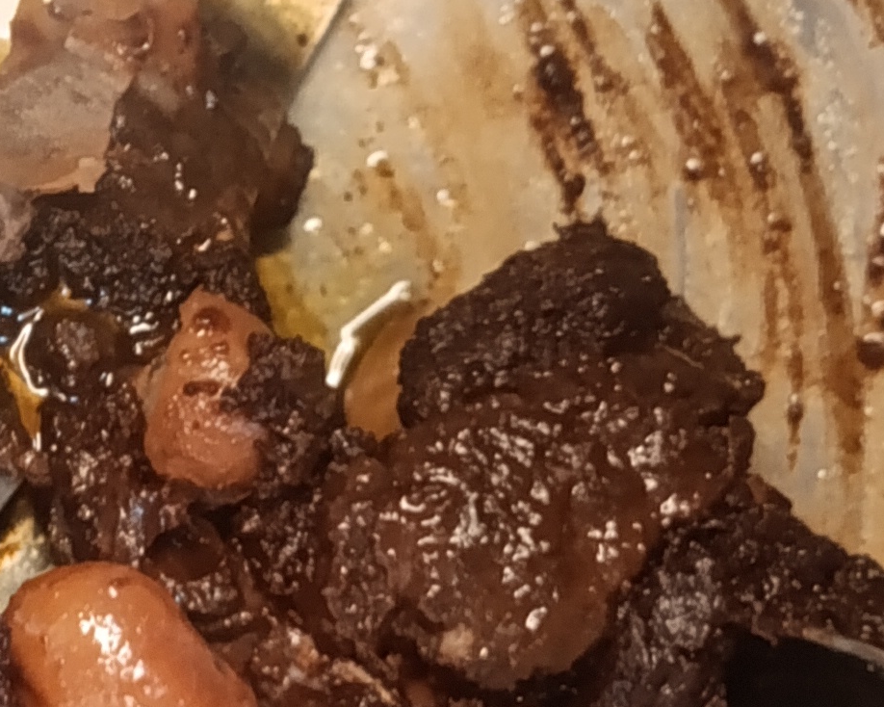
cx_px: -227
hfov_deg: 15.0
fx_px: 3217
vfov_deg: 12.5
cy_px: 222
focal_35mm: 123
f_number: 1.7
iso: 1000
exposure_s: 1/25
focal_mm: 4.71
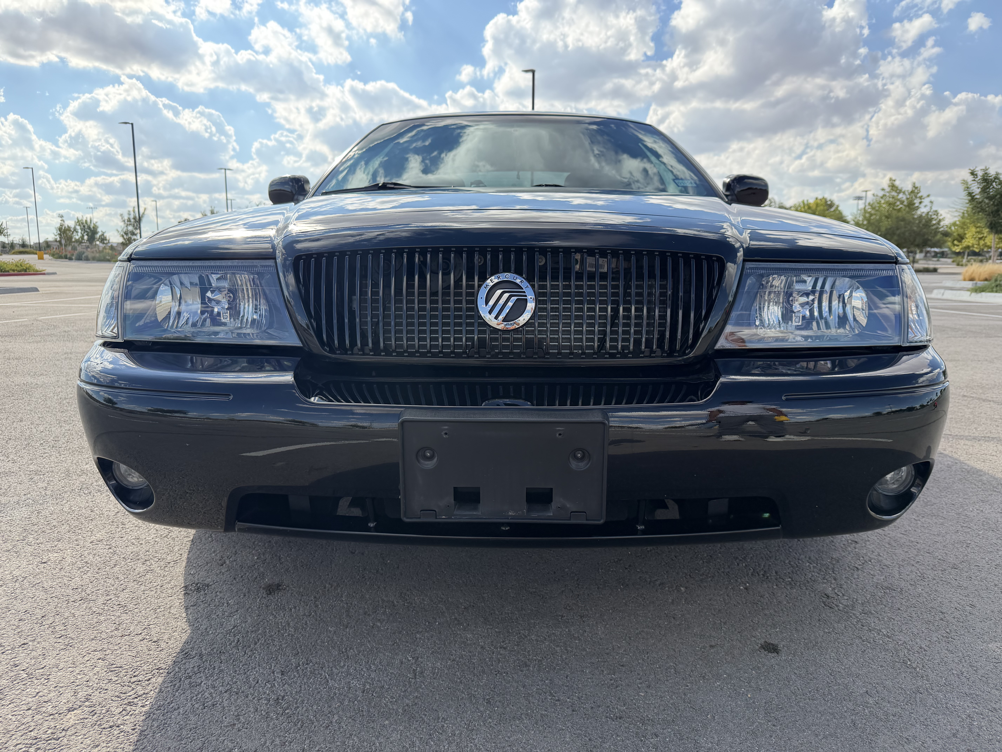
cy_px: 376
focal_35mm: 24
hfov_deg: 71.6
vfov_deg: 56.8
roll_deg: -0.3
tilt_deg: -8.7
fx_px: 695
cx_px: 501
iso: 100
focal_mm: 6.76
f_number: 1.78
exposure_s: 1/2801
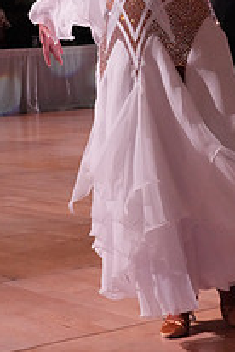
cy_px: -63
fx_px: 1234
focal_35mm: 126
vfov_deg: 15.7
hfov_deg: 10.7
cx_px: 272
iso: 6400
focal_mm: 45
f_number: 8
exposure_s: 1/200
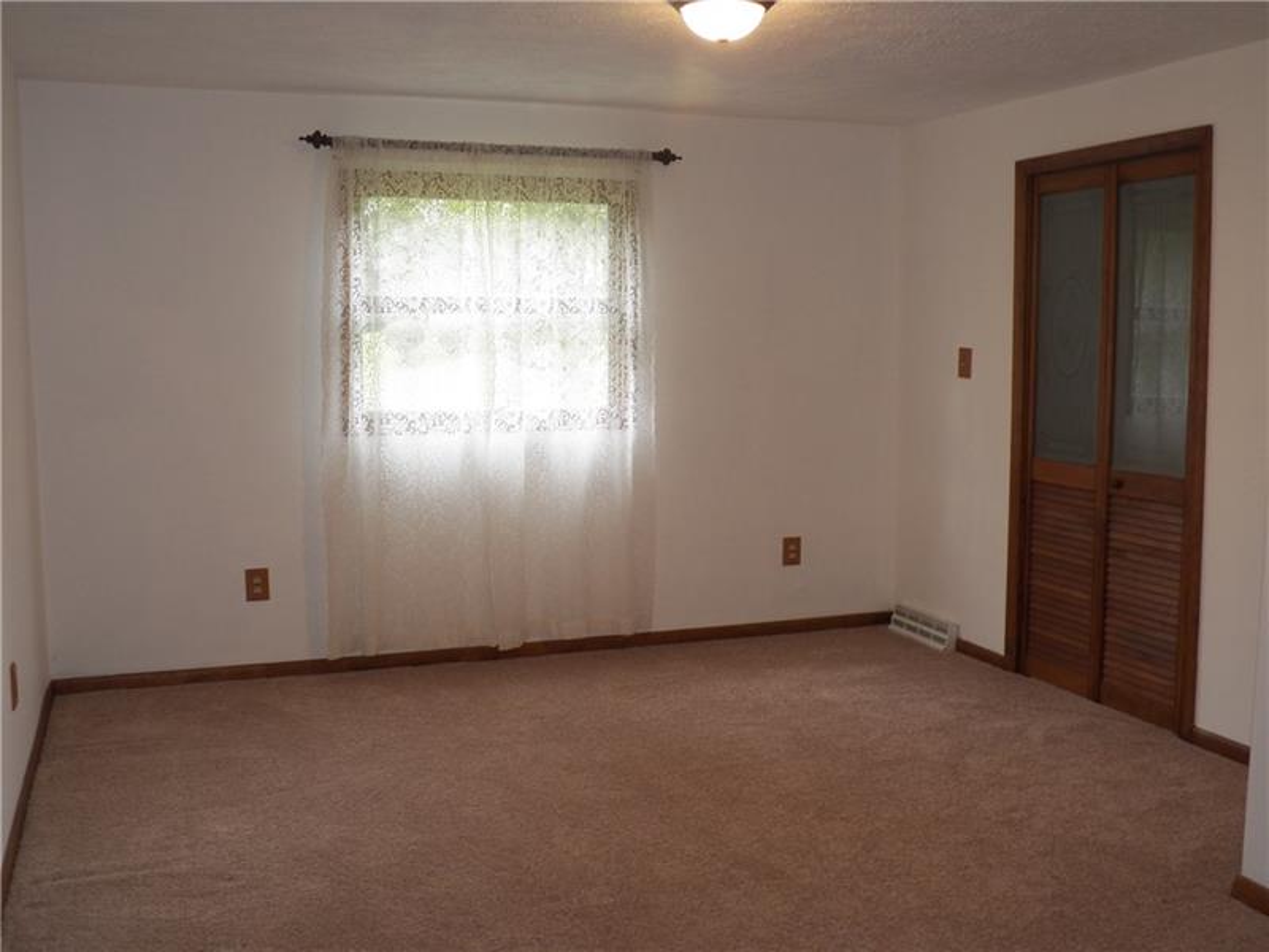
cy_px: 476
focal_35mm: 35
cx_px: 634
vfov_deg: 40.7
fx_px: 1283
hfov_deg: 52.6
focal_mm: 6.3
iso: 125
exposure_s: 1/40
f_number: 2.8
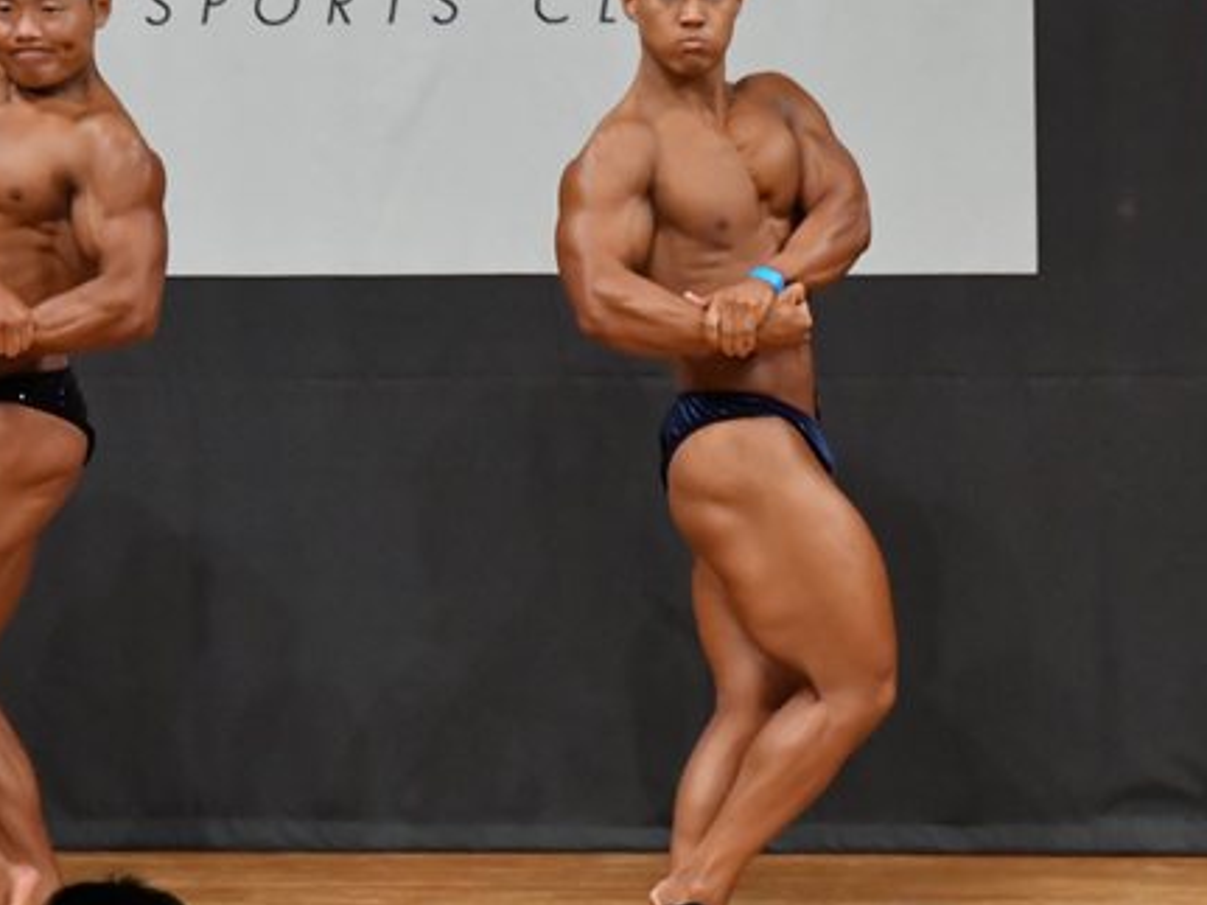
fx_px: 16279
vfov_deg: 3.2
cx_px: 388
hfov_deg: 4.2
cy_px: 468
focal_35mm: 467
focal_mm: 180
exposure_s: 1/400
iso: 7200
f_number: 5.6
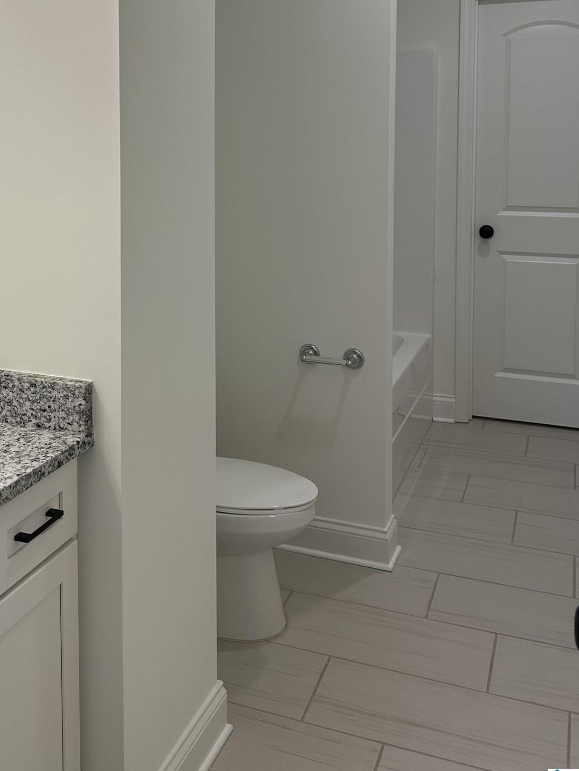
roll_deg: +1.0
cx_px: 155
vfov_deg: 44.1
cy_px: 185
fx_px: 914
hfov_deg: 34.5
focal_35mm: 41
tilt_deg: -4.0
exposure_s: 1/172
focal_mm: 5.7
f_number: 1.5
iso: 40
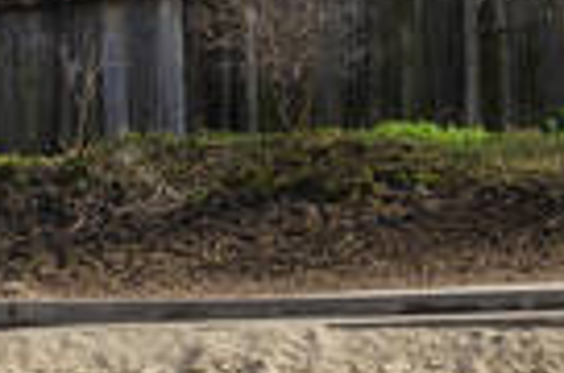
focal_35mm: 279
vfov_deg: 4.9
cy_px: -238
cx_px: 539
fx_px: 4355
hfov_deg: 7.4
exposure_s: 1/320
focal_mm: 35
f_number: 8
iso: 100
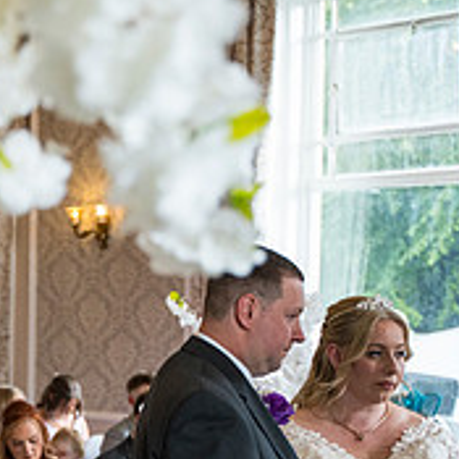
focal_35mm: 97
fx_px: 1455
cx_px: -229
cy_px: 406
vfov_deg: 17.7
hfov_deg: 16.4
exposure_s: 1/500
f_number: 2.8
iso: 1600
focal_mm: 33
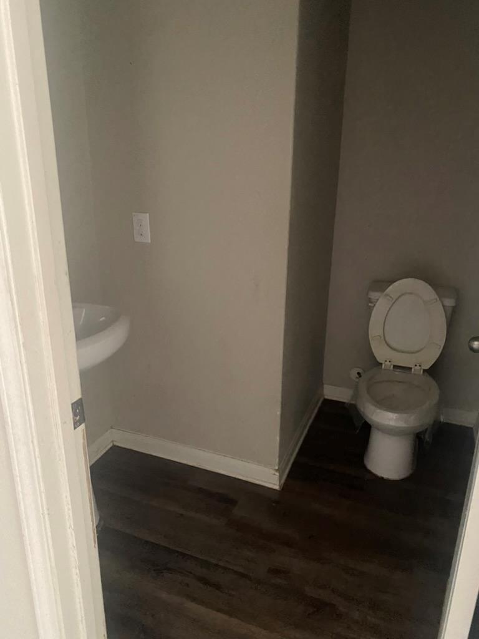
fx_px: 480
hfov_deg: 53.1
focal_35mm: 26
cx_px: 240
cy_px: 320
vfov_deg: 67.3
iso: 1000
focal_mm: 4.25
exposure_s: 1/30
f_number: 1.8
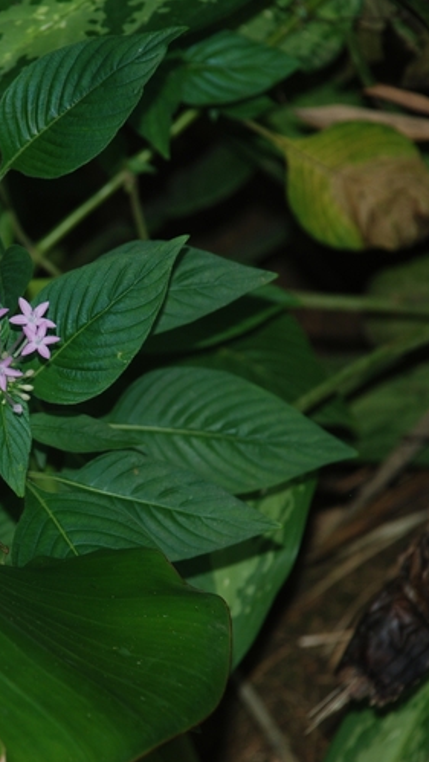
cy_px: 380
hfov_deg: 4.6
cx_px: 17
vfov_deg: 8.1
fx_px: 5355
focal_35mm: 265
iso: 200
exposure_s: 1/60
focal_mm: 112
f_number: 5.6
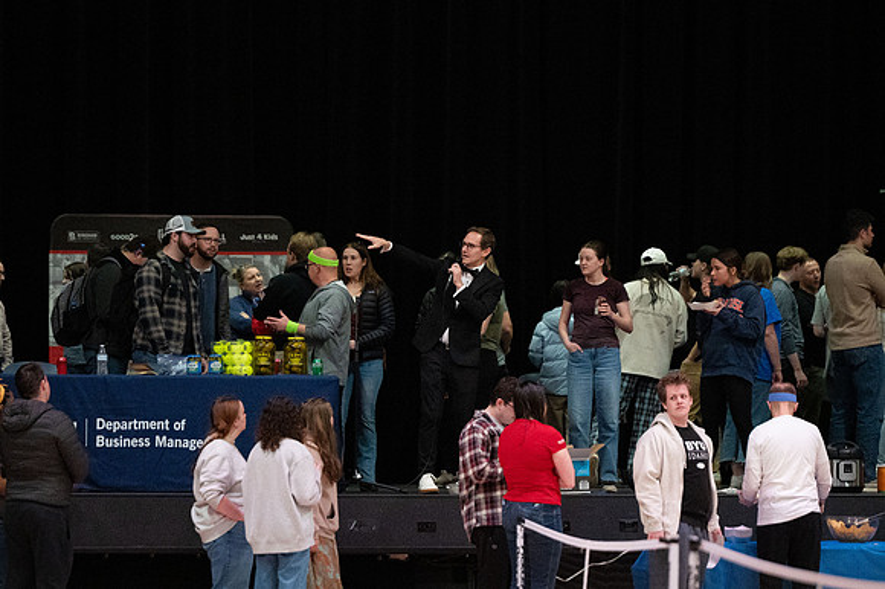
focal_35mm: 231
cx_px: 432
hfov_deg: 8.9
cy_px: 325
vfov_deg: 5.9
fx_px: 5674
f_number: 2.8
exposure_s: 1/1000
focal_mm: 200
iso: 10000
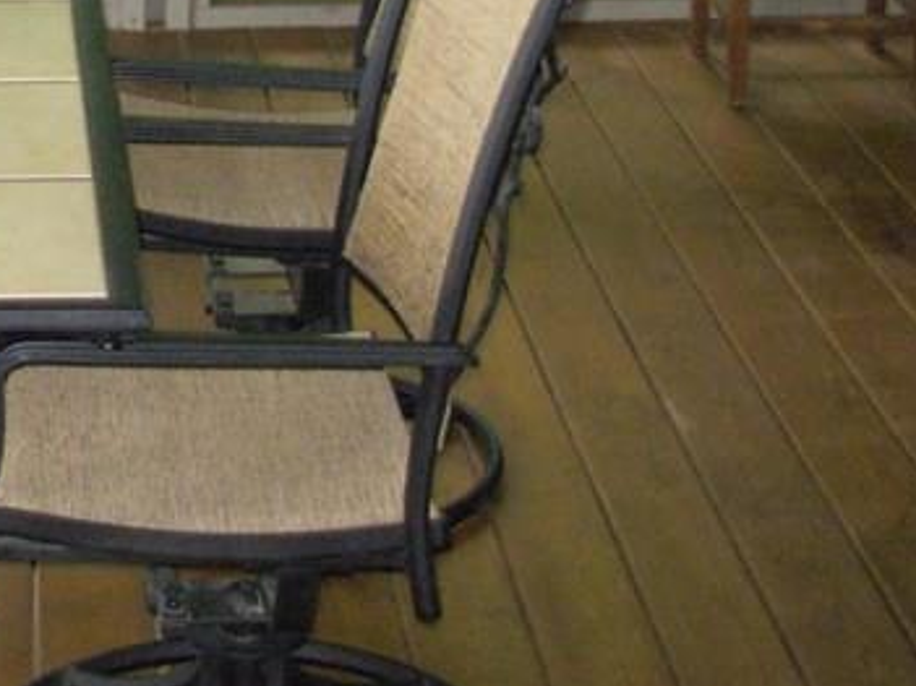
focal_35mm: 111
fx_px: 2936
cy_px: -232
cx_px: -284
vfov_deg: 12.8
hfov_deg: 16.7
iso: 400
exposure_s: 1/114
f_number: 2.9
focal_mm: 6.3
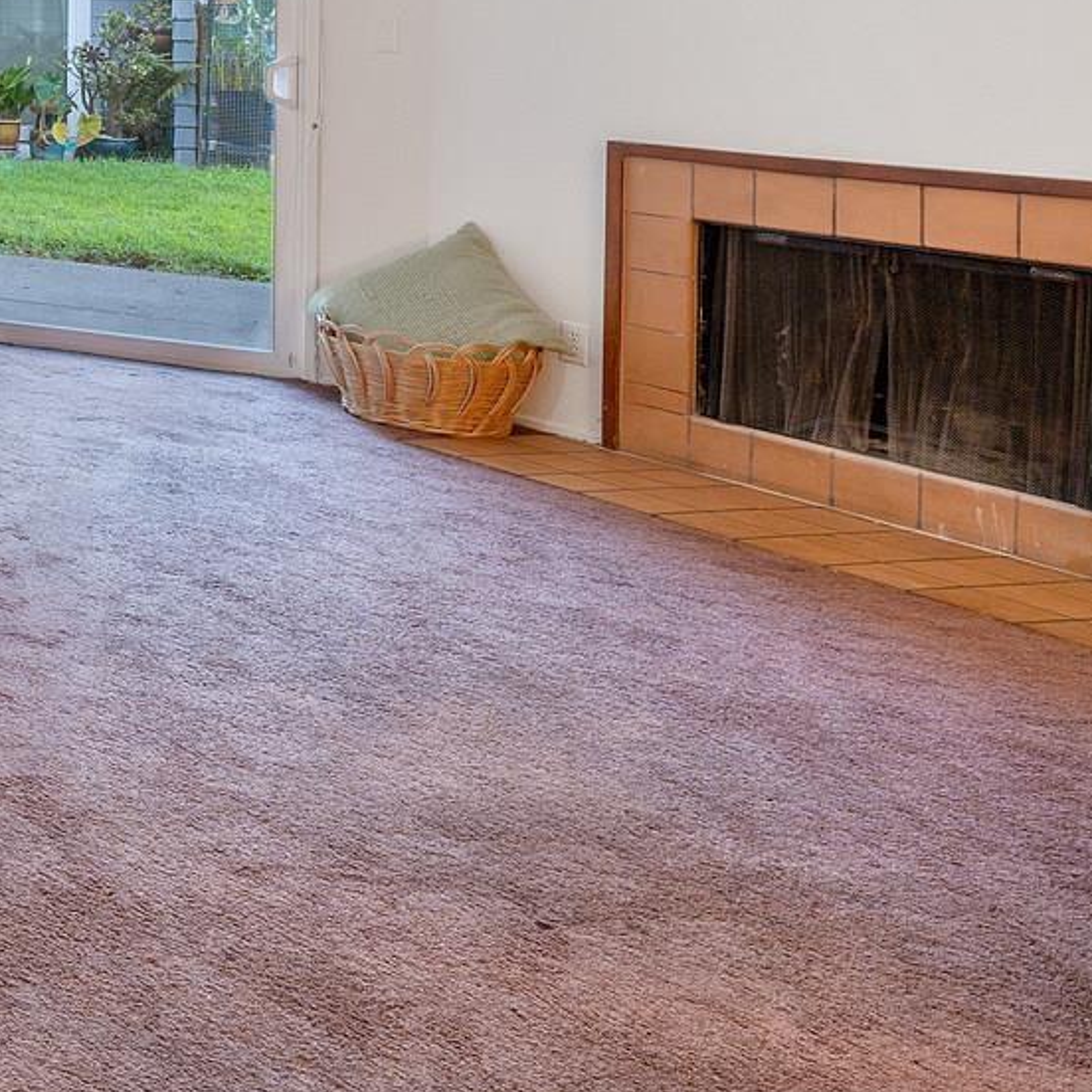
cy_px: -7
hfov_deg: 22.8
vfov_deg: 36.6
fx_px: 1463
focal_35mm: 41
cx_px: -857
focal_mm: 13
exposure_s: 1/1.67
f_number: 9
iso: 125
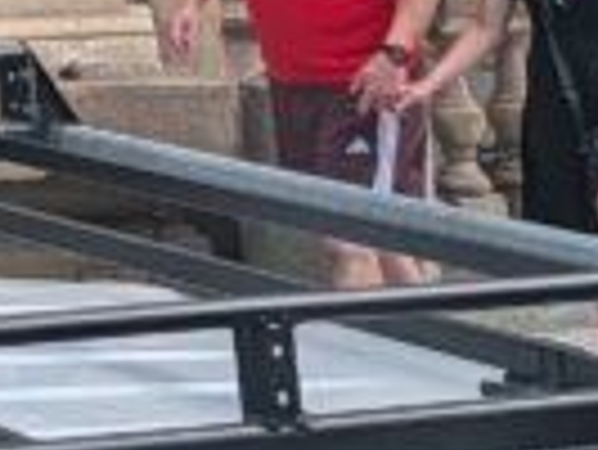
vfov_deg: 6.9
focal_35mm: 185
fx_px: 3199
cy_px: -1069
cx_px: -1250
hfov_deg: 8.7
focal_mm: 6.9
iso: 21
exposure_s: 1/568
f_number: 1.68
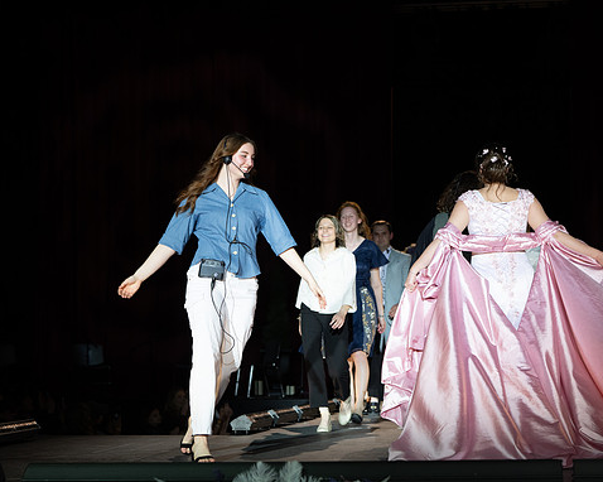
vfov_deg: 16.7
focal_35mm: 92
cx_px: 300
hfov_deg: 20.8
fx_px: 1641
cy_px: 268
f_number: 3.5
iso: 800
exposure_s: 1/640
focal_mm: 70
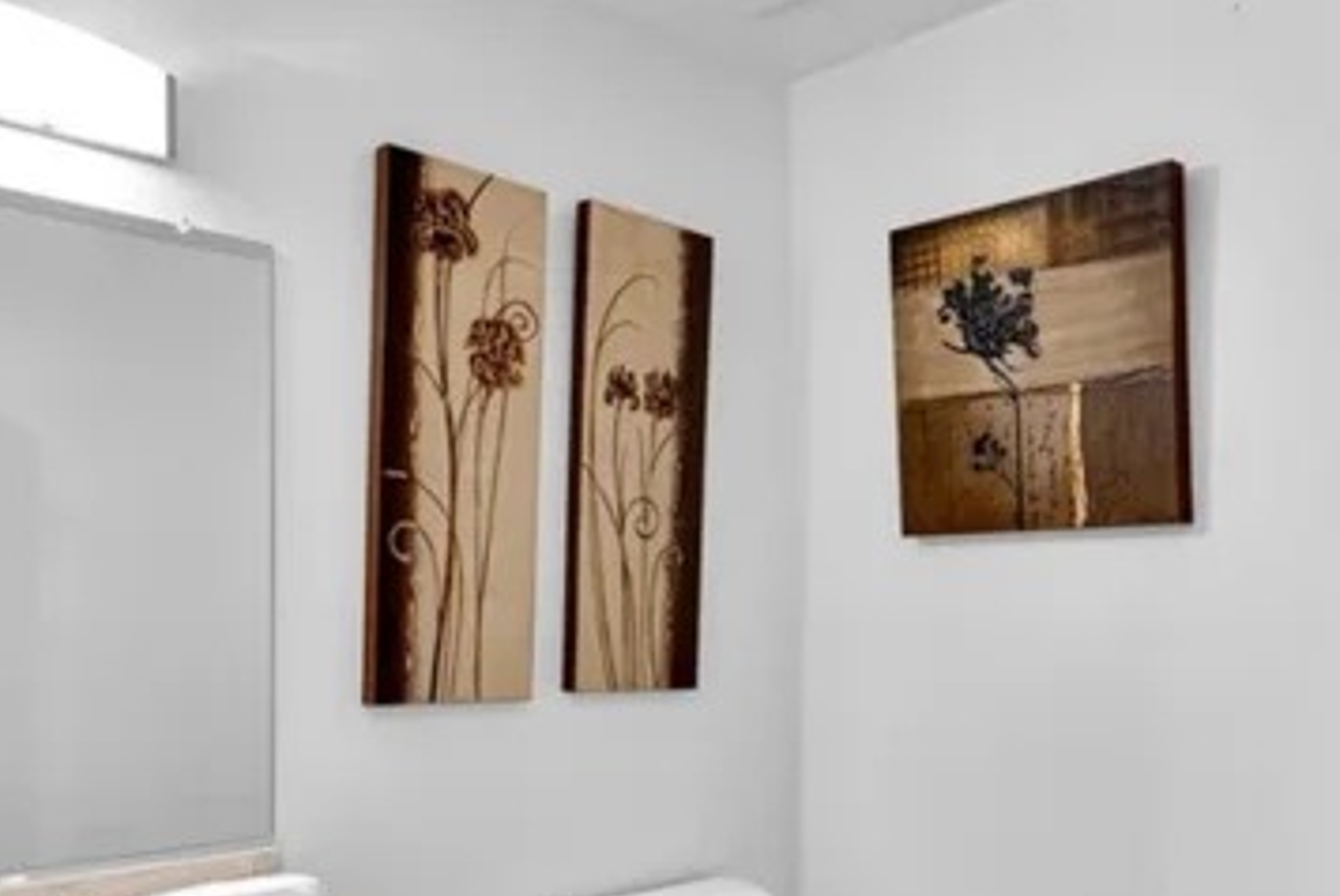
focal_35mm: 33
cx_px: 828
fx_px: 1229
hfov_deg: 56.6
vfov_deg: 39.4
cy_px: 621
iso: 100
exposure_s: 1/10
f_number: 8
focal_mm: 14
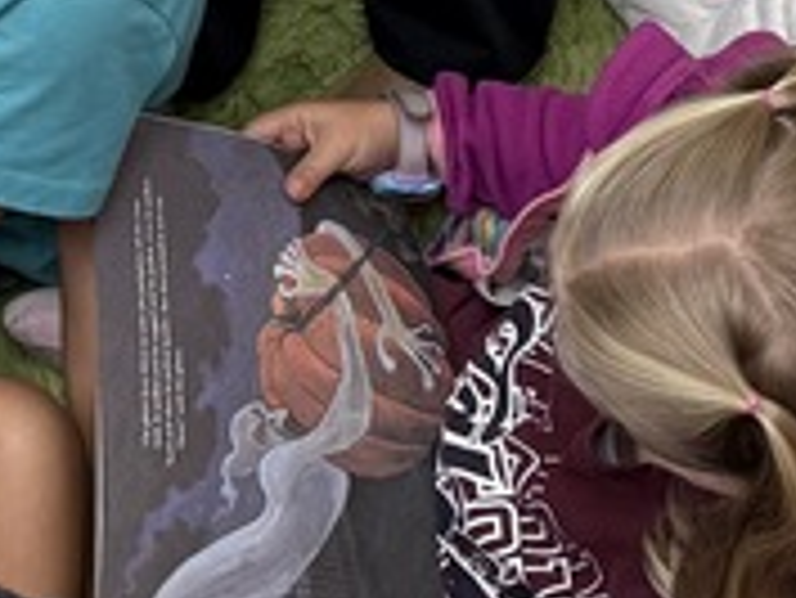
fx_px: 3198
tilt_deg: -53.2
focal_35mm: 139
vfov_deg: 10.0
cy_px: -526
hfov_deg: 13.6
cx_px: -247
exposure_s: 1/120
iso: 200
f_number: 1.78
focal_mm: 6.76
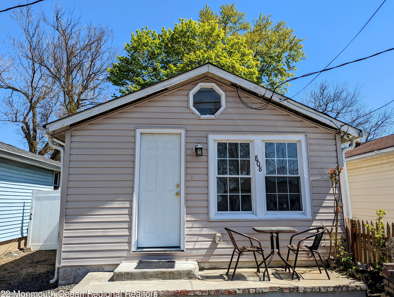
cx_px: 197
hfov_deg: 67.2
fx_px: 296
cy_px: 148
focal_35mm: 26
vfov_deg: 53.2
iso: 47
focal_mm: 6.81
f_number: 1.85
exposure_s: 1/2463
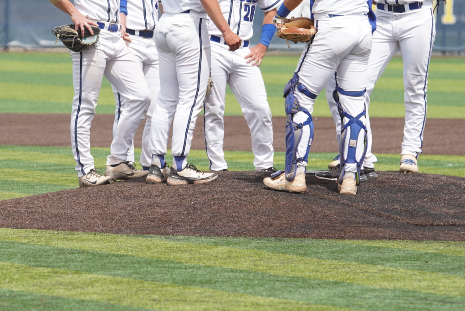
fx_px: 5585
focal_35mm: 432
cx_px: 183
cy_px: 89
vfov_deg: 3.2
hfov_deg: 4.8
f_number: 7.1
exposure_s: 1/400
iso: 160
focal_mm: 273
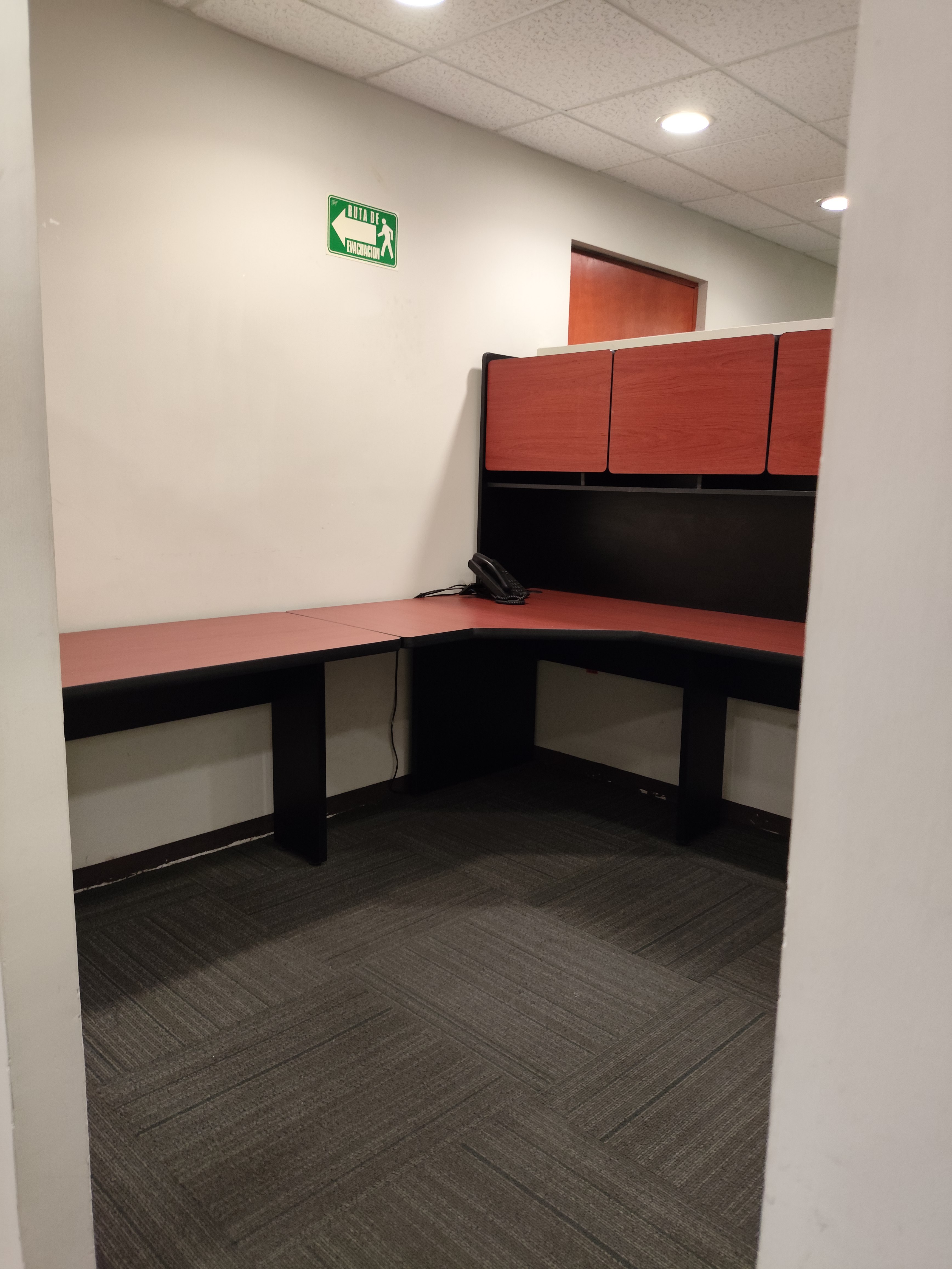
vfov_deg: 69.4
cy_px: 634
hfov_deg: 54.9
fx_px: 916
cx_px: 476
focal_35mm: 25
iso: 500
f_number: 1.79
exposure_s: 1/24
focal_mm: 4.71
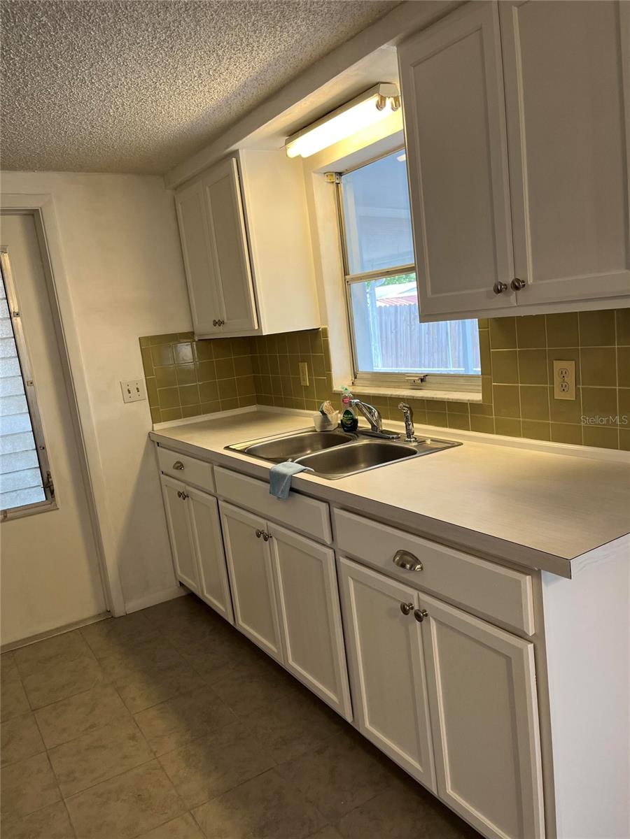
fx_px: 631
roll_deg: +5.4
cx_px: 315
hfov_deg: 53.1
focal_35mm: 26
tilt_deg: -9.2
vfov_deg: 67.3
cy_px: 420
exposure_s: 1/60
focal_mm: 5.1
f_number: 1.6
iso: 80
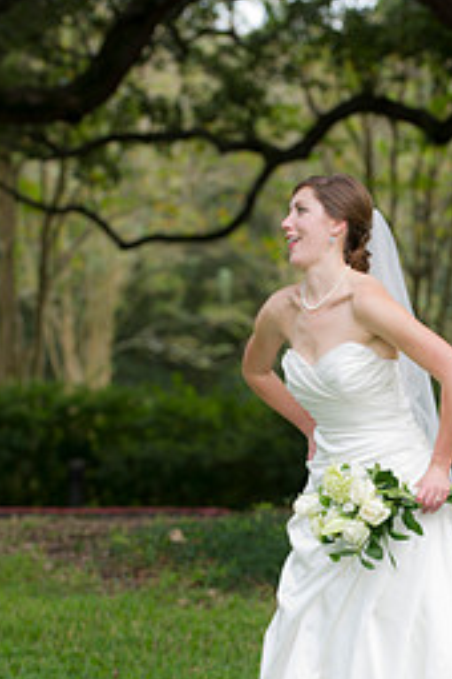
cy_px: 431
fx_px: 3653
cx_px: 376
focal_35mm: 194
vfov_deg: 10.6
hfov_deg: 7.1
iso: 400
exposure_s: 1/125
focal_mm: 110
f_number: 3.5
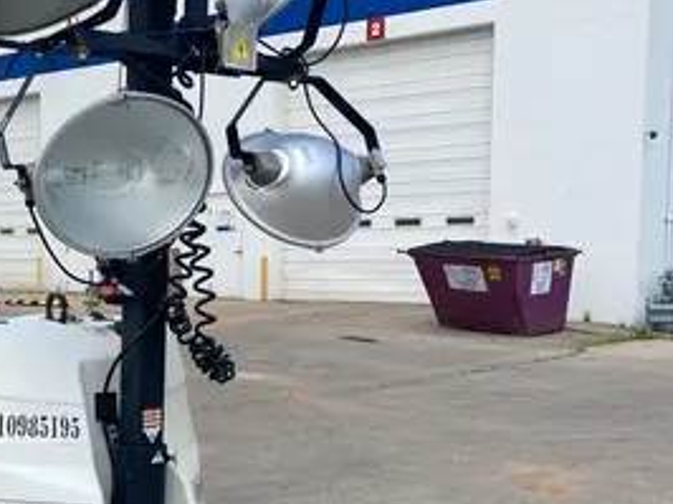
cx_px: 195
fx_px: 1127
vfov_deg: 24.8
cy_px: 399
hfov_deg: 32.8
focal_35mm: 58
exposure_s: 1/1600
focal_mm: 3.99
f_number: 1.8
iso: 20
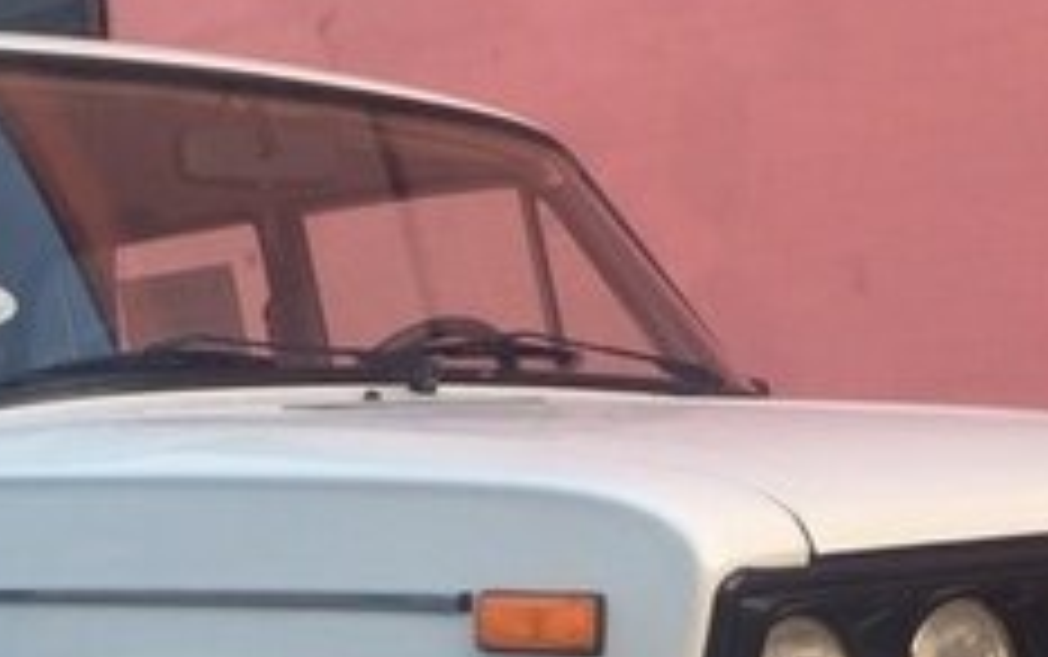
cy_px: 763
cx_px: 405
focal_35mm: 87
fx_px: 2487
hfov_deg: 23.7
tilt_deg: -6.6
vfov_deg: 14.6
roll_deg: +2.5
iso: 32
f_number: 2.2
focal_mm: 4.15
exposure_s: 1/119
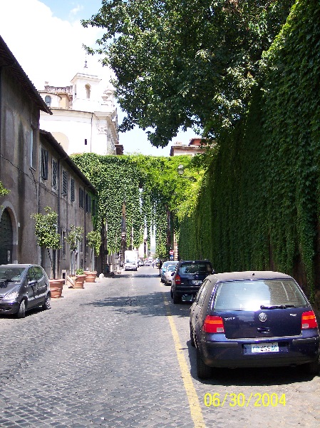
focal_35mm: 38
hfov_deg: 37.7
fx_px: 469
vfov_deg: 49.0
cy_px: 214
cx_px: 160
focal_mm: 8
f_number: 2.8
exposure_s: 1/700
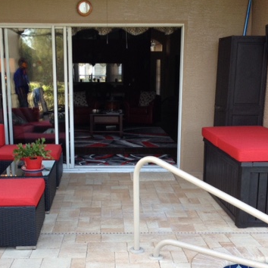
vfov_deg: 30.4
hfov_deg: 30.5
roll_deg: -1.6
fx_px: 491
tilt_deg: -12.4
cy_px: 167
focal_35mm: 56
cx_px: 122
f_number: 2.4
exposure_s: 1/60
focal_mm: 4.28
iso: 64
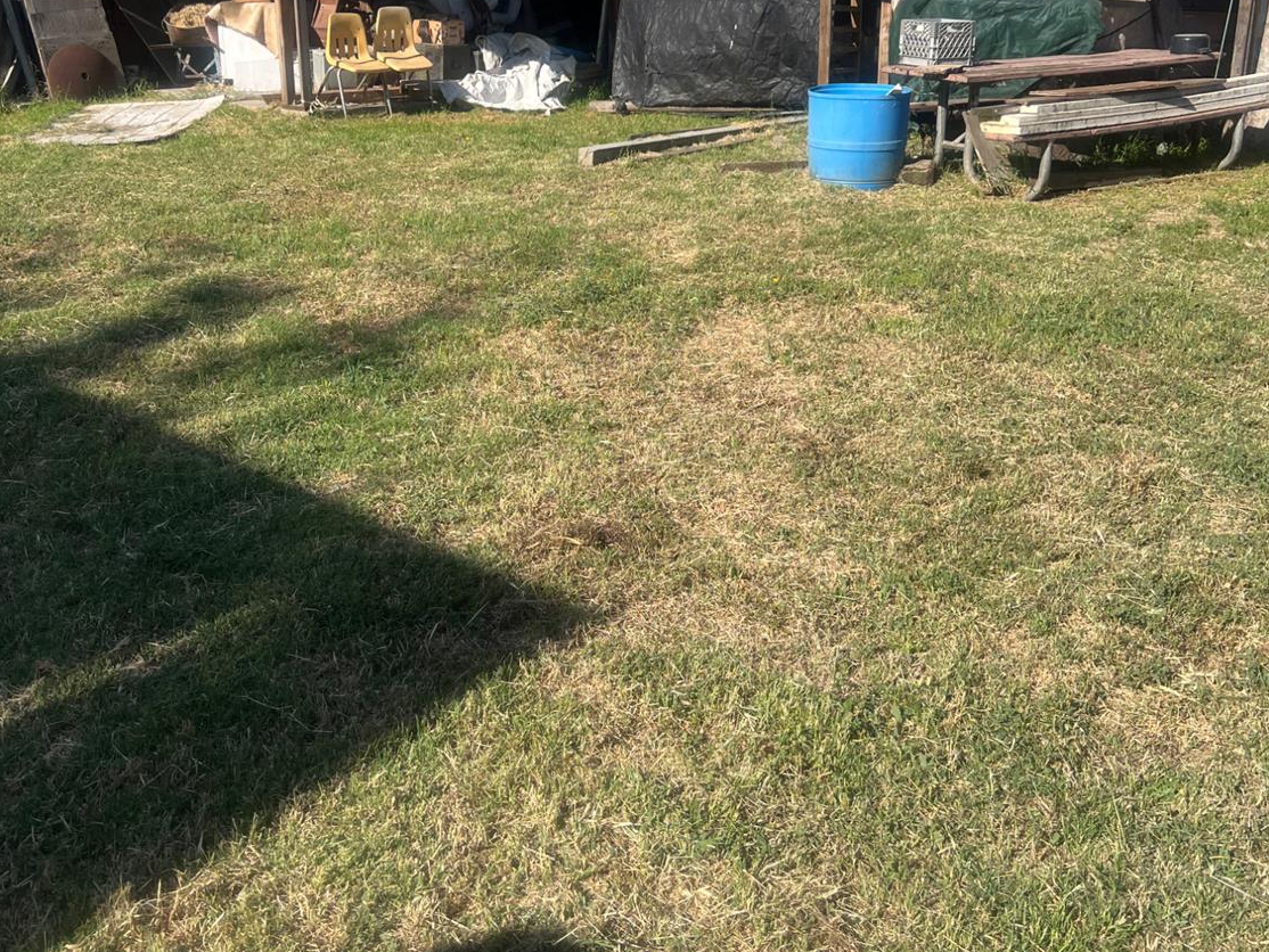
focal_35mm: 35
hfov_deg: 52.6
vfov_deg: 40.0
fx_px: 1283
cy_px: 292
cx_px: 636
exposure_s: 1/3460
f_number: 1.5
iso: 50
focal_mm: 5.7
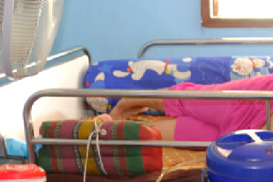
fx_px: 827
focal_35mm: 109
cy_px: 133
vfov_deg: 12.6
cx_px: 343
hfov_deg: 17.7
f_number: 4.2
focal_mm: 26.6
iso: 3200
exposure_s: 1/30
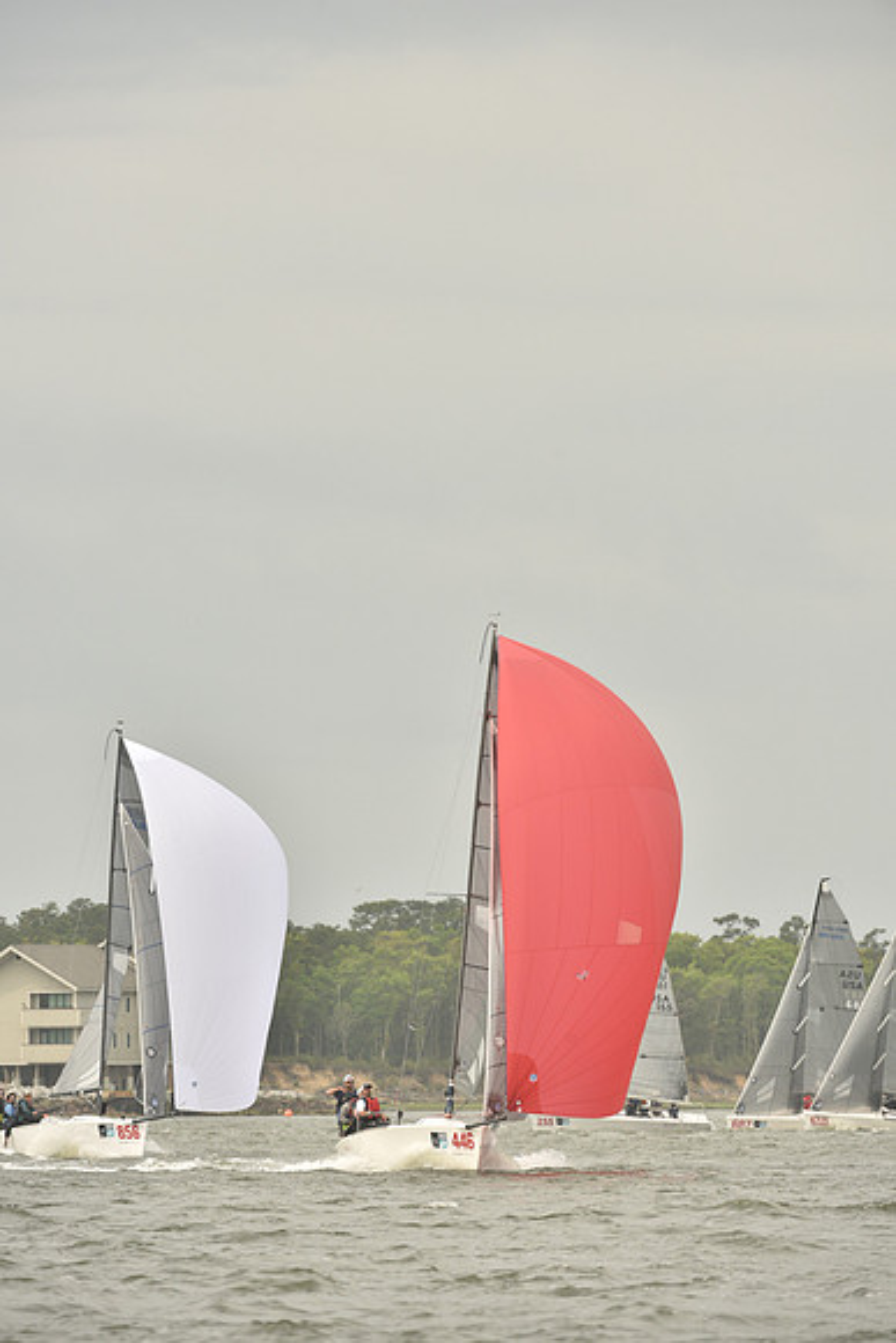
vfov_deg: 6.1
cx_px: 448
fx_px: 12685
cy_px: 672
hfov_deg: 4.0
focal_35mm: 340
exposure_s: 1/1000
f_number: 8
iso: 400
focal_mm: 340
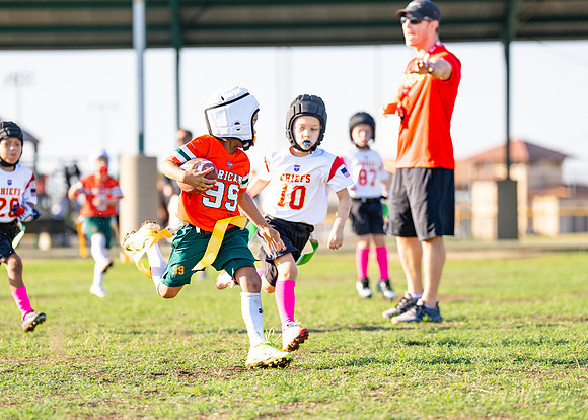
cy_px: 227
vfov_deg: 8.6
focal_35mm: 168
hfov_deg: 12.0
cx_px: 278
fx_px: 2804
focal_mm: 132
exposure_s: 1/1600
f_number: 2.8
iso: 250
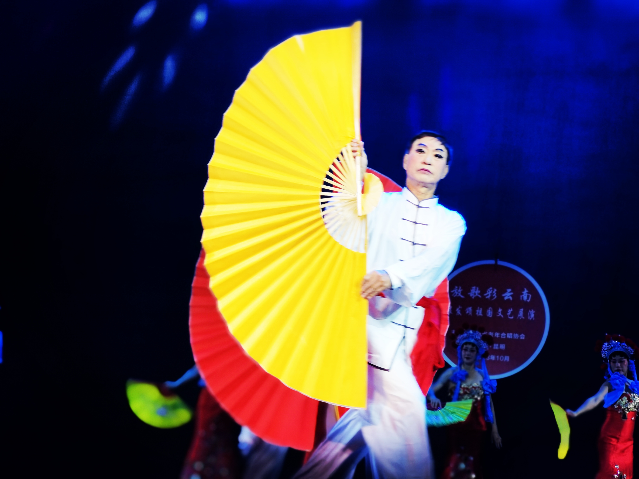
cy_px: 240
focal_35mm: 81
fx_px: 1495
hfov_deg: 24.1
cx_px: 320
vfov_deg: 18.2
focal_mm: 7.48
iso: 64
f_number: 1.6
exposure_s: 1/100
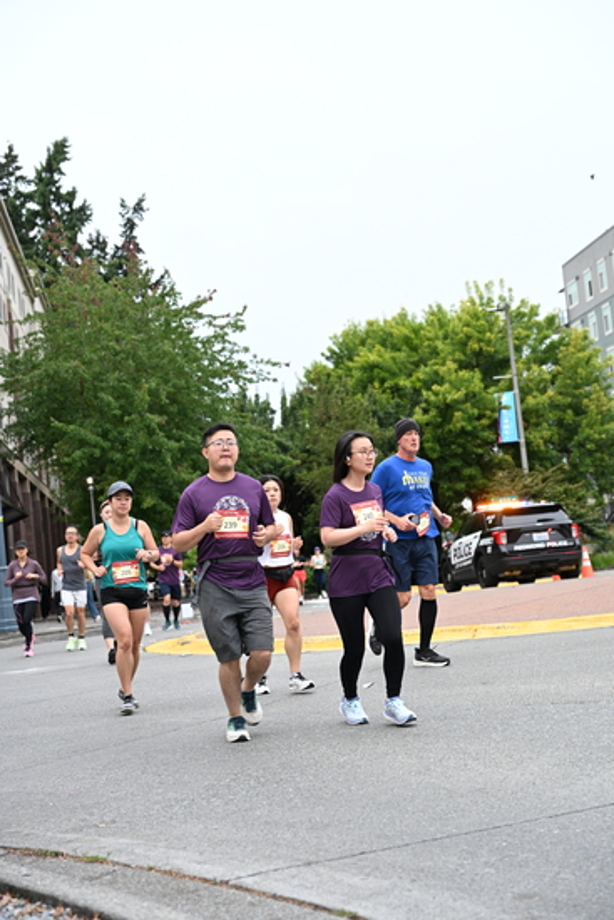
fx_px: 1381
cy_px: 460
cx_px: 307
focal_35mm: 54
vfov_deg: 36.9
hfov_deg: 25.1
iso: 1600
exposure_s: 1/800
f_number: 4
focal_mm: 54
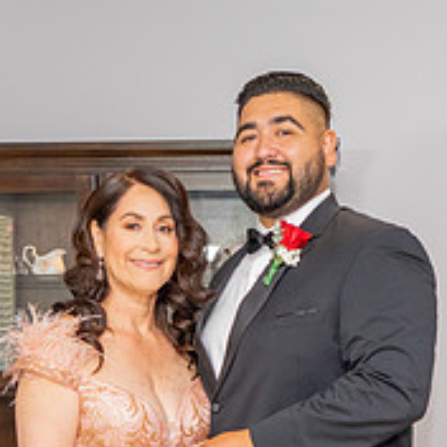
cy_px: 507
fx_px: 1315
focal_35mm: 90
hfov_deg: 19.3
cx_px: 216
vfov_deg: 18.5
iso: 640
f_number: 4
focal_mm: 24
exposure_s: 1/160
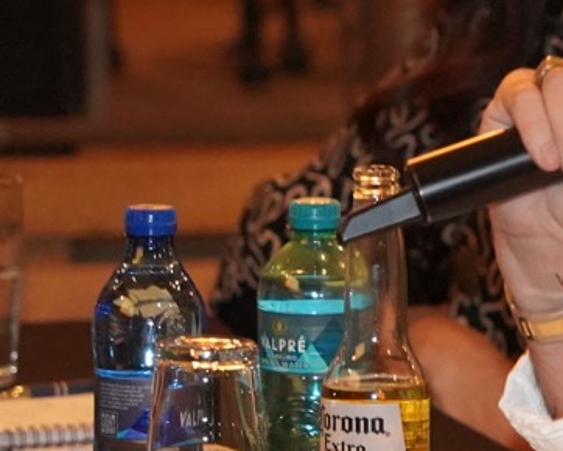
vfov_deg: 4.5
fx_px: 5802
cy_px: 252
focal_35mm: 348
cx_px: 983
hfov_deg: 5.5
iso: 6400
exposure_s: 1/80
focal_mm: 70
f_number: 2.8
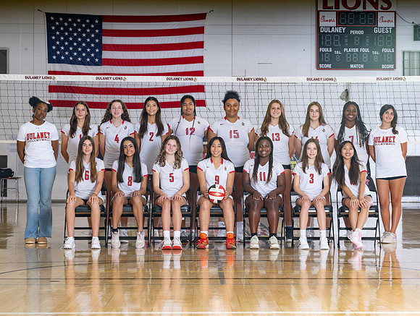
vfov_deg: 16.8
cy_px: 154
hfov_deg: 22.2
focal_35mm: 88
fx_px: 1071
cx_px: 228
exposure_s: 1/250
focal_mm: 71
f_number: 6.3
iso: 800
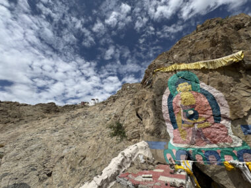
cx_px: 126
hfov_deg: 102.1
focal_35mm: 14
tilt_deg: +28.7
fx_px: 102
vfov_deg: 85.7
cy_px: 94
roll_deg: +2.1
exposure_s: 1/3906
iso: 40
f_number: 2.2
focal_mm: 2.22
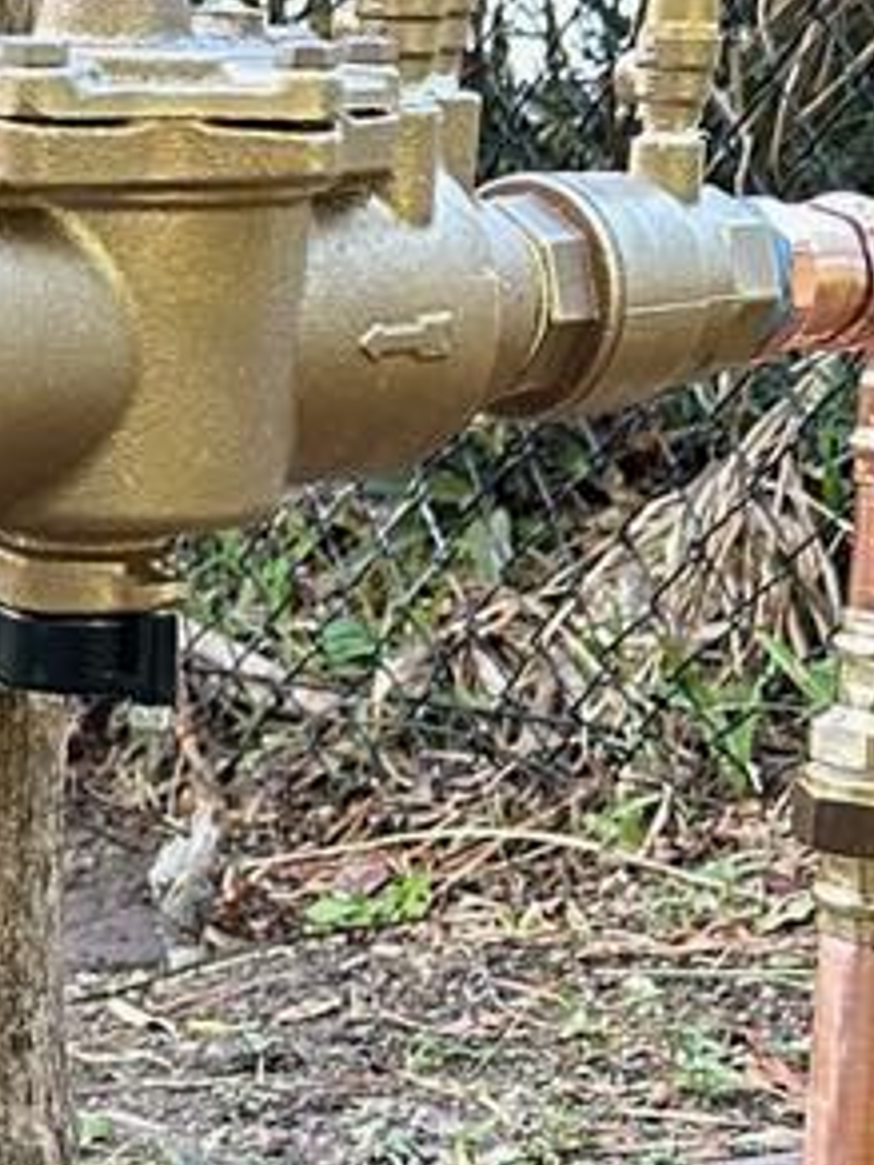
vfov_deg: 18.1
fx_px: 3602
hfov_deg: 13.4
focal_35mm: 107
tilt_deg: -14.0
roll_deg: -1.0
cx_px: -241
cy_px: 1045
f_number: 1.78
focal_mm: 6.86
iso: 400
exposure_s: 1/60
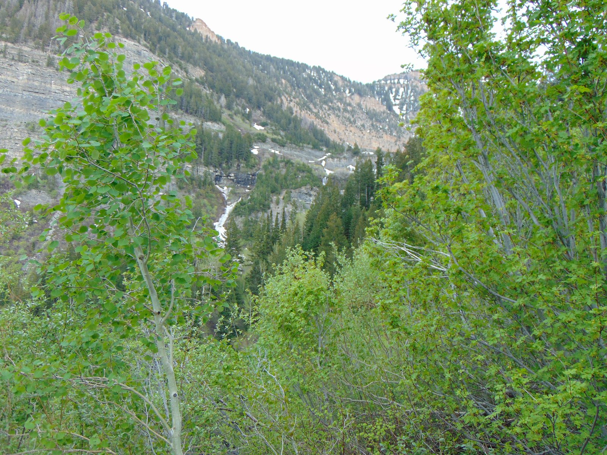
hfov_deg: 55.4
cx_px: 304
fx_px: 579
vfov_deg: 42.9
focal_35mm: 33
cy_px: 228
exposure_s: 1/50
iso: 80
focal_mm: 5.8
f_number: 3.2
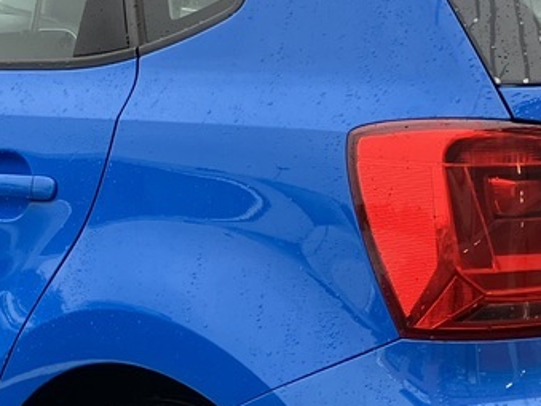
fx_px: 1859
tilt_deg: -9.8
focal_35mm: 119
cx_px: 169
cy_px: 217
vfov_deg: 12.4
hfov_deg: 16.5
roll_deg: -2.1
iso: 64
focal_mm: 3.99
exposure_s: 1/121
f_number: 1.8
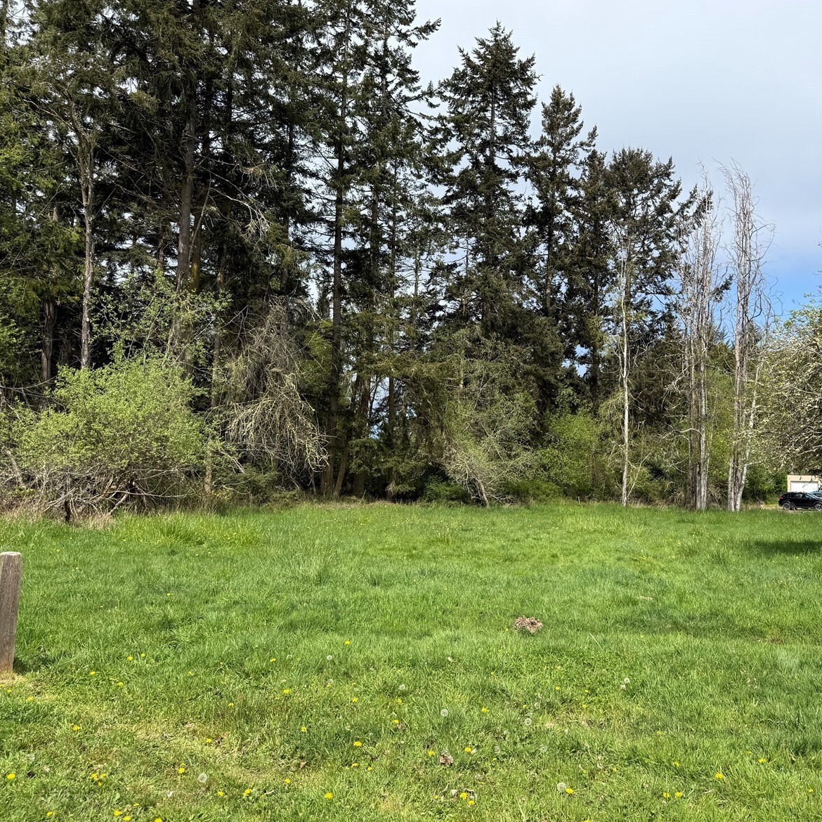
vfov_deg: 55.6
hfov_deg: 55.1
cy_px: 415
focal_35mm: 29
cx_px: 504
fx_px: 779
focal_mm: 6.76
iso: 80
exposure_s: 1/3953
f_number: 1.78
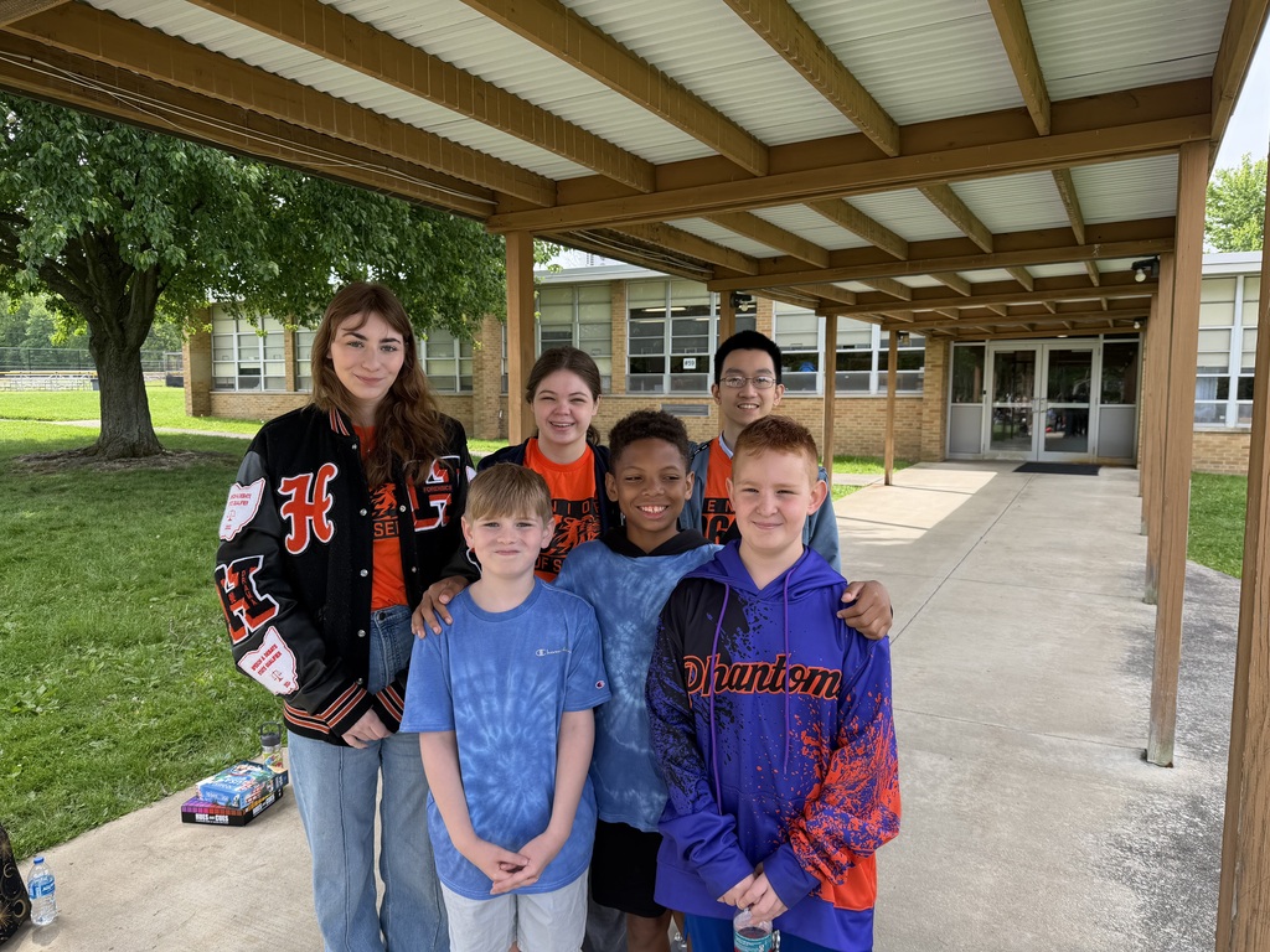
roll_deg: -0.9
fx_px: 881
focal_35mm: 24
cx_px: 635
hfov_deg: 71.6
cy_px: 476
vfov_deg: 56.8
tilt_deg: -5.3
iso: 80
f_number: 1.78
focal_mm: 6.76
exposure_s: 1/888
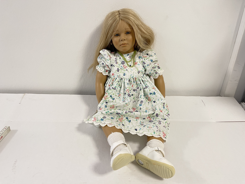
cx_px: 122
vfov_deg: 54.9
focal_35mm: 25
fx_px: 177
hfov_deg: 69.4
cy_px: 92
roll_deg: -2.6
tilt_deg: -26.3
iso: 80
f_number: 1.6
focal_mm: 5.1
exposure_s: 1/50
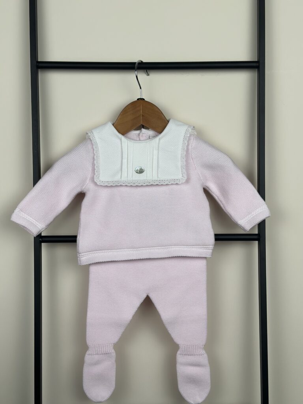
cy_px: 202
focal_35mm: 48
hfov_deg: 30.3
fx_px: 560
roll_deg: -0.4
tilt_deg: -3.5
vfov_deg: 39.7
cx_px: 152
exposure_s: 1/426
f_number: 1.78
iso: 80
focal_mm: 6.86
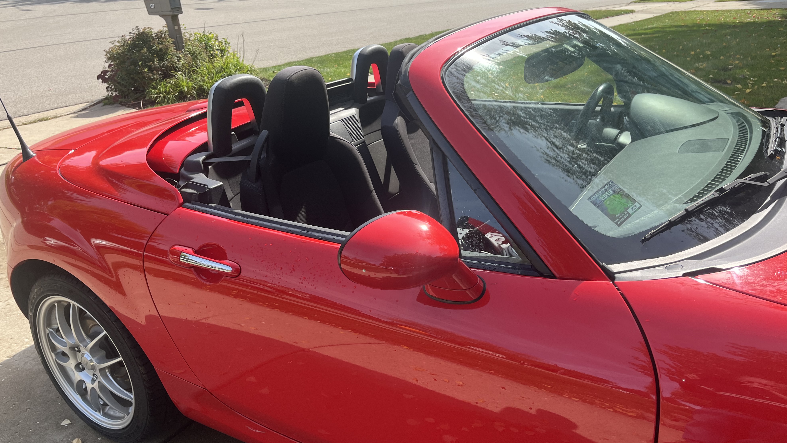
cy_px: 245
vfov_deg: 40.1
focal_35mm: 29
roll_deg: +0.3
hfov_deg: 66.1
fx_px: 605
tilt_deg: -28.0
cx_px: 386
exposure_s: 1/1036
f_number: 1.6
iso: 50
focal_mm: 5.1
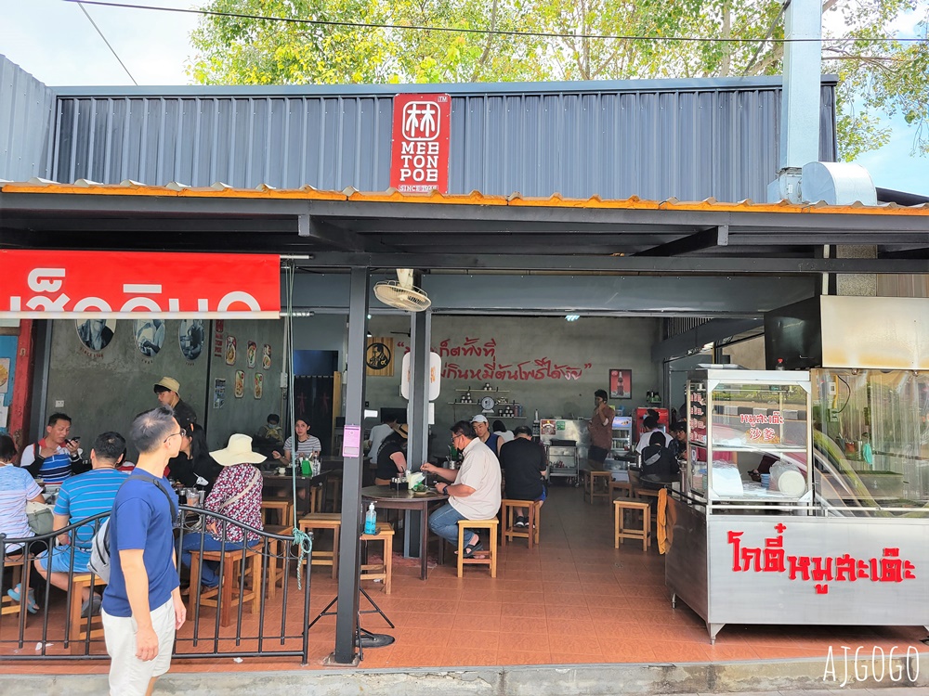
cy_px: 348
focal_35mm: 26
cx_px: 464
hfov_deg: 67.3
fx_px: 698
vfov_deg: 53.1
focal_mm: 5.4
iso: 40
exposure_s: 1/391
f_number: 1.8
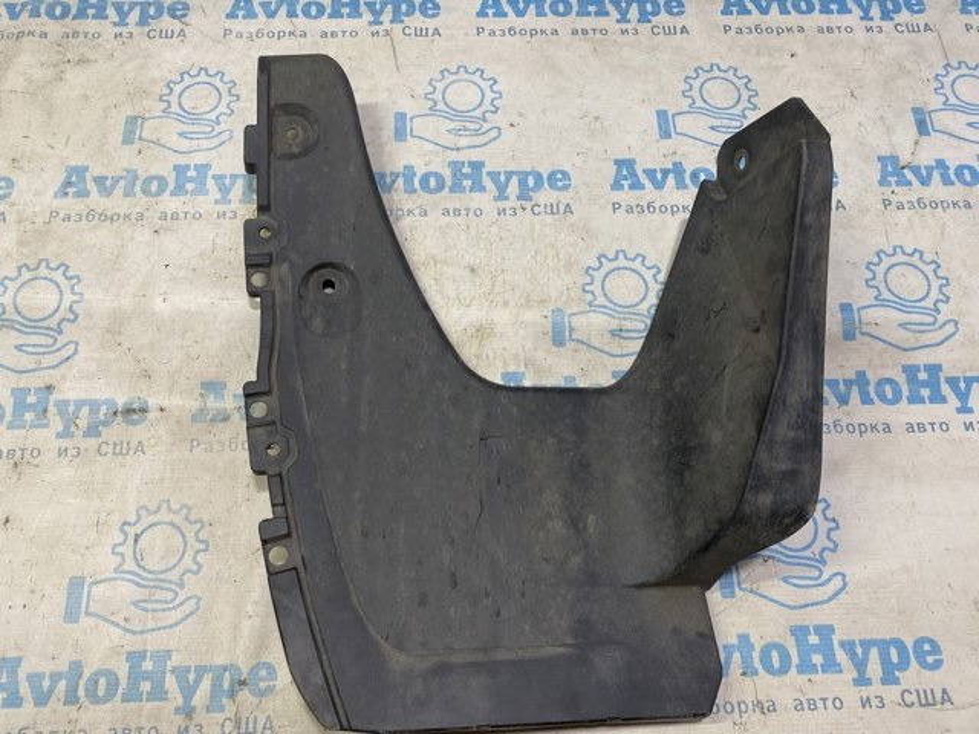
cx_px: 490
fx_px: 735
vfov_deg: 53.1
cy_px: 367
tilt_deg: -67.4
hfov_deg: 67.3
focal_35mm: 26
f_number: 1.8
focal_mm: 4.25
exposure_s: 1/100
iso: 100
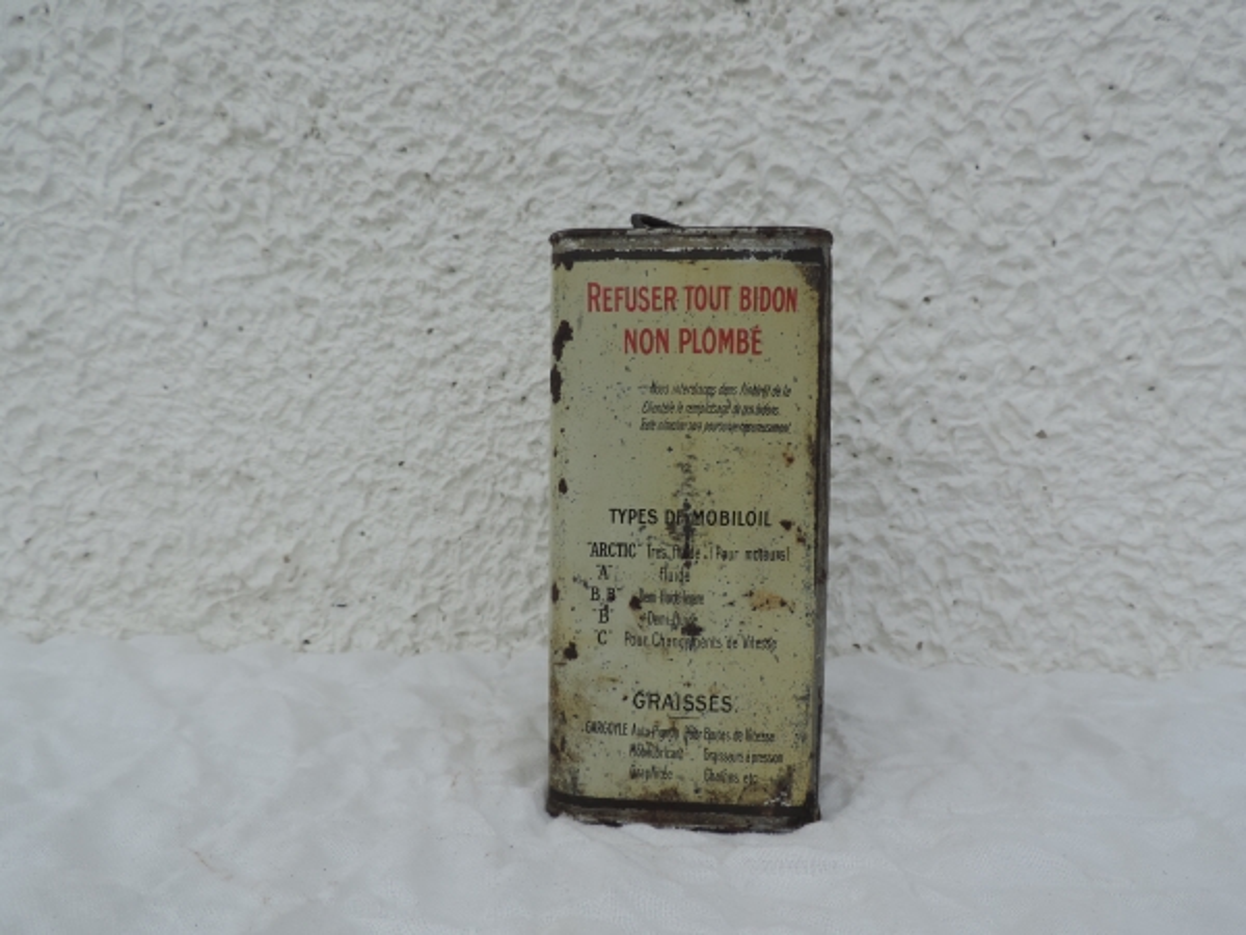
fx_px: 1008
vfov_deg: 49.7
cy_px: 468
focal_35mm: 28
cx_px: 623
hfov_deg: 63.4
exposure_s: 1/640
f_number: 3.1
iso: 80
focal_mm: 4.9
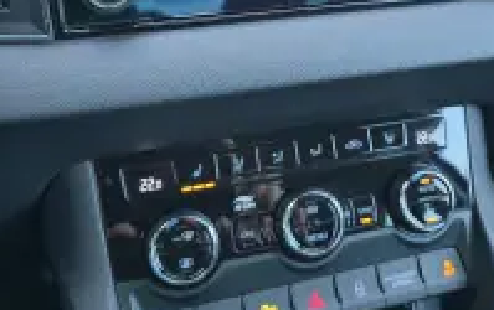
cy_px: 27
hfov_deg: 45.0
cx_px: 298
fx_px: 593
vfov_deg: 28.1
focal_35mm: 44
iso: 250
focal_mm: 6.3
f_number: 1.7
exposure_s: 1/120
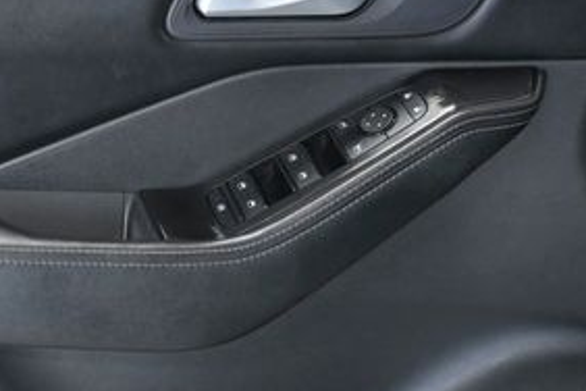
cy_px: 219
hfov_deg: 21.8
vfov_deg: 14.7
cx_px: 162
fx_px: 1514
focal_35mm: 93
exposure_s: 1/320
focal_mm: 41
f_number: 4
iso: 2000
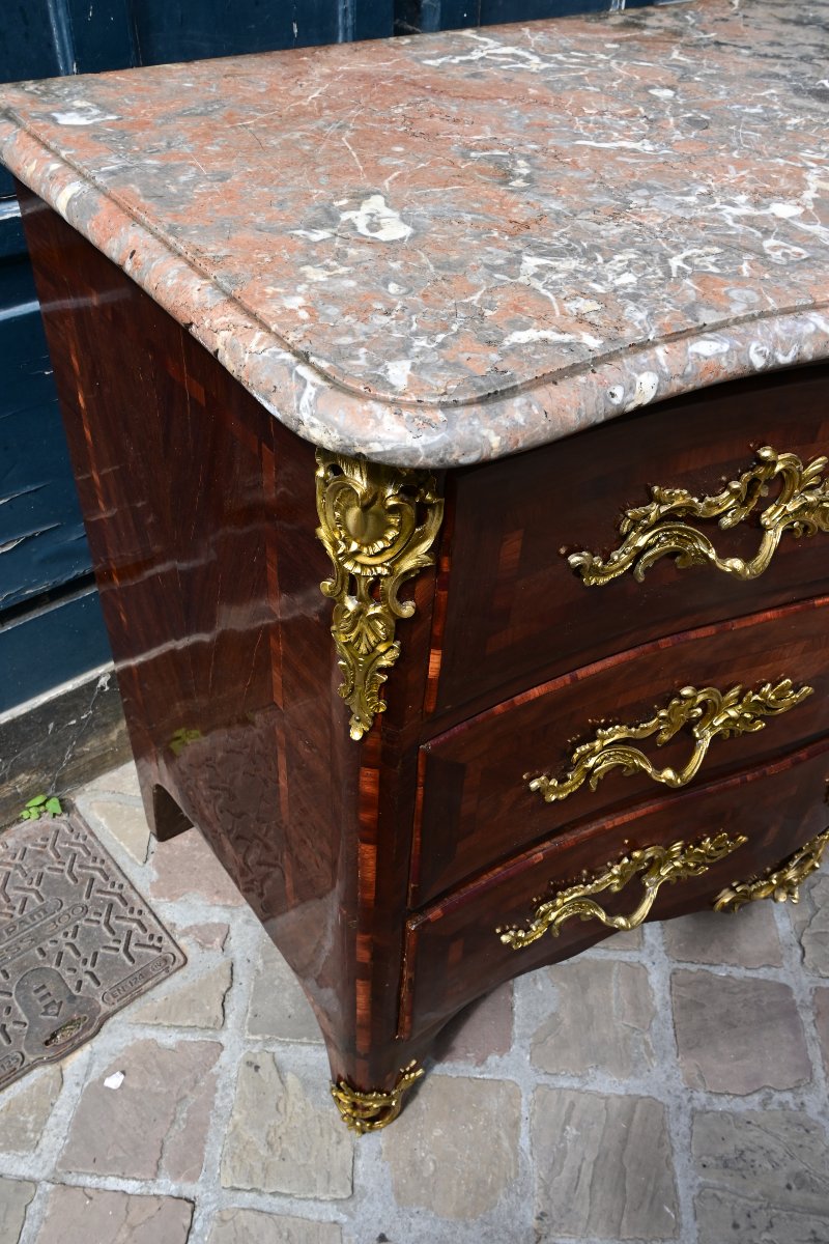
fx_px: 1036
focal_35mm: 30
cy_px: 622
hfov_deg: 43.6
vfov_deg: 61.9
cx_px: 414
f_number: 11
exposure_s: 1/125
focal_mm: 20
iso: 280
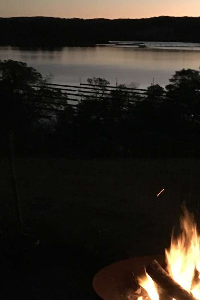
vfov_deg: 27.3
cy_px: 178
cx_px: 191
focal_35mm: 74
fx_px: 617
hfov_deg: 18.0
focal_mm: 4.15
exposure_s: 1/17
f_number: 2.2
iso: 1000
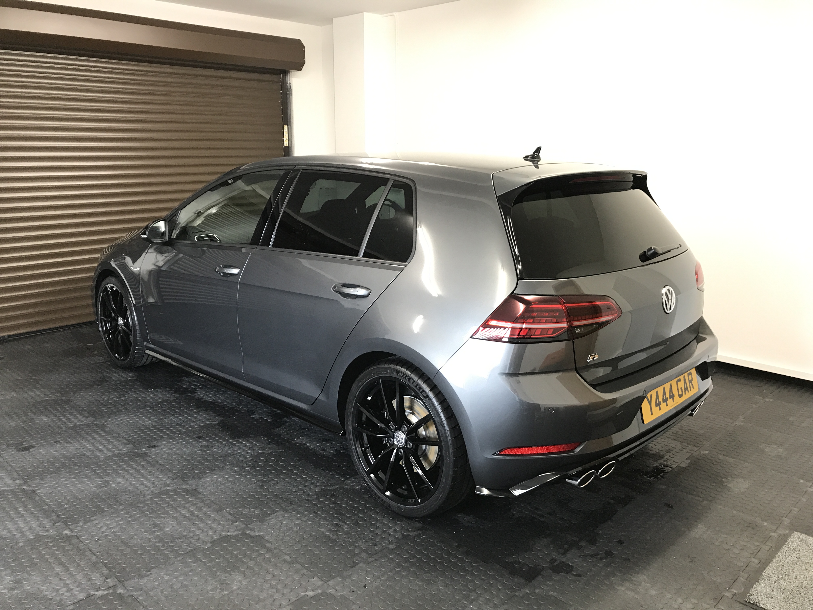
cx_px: 406
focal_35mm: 28
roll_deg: -0.3
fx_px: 658
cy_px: 305
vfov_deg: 49.7
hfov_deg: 63.4
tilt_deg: -14.1
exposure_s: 1/17
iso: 50
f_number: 1.8
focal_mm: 3.99
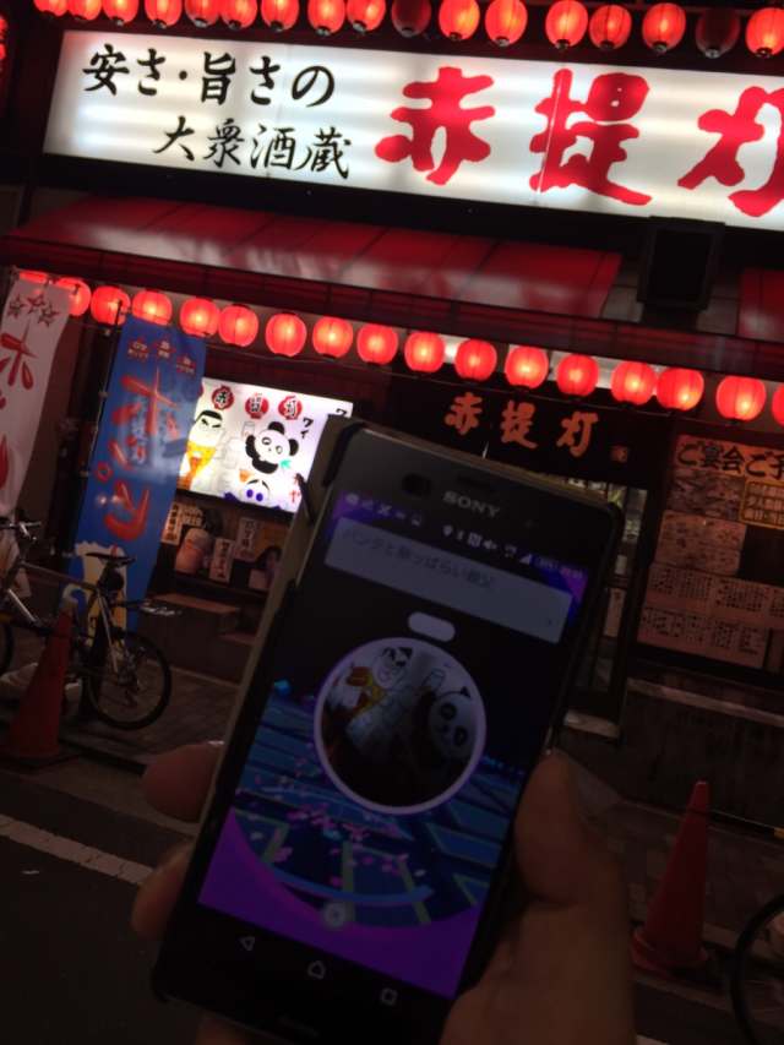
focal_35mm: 29
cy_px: 522
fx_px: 876
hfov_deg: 48.2
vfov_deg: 61.7
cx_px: 392
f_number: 2.2
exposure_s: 1/40
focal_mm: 4.15
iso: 32
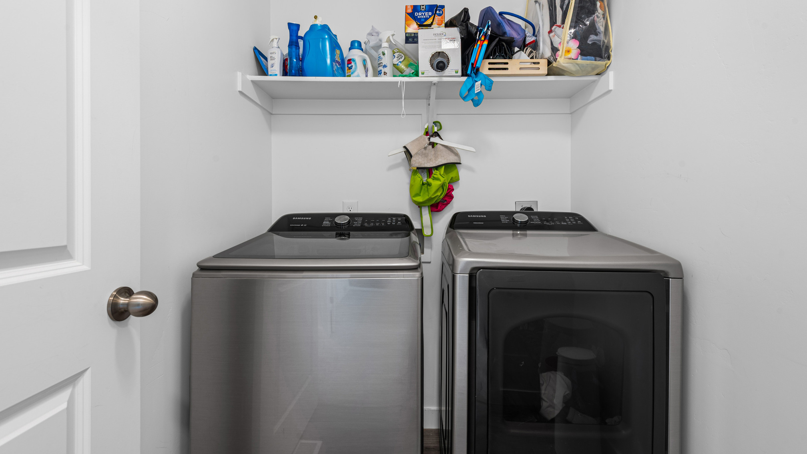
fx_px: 364
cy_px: 215
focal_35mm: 17
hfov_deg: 95.9
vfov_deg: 63.9
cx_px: 401
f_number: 9
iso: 100
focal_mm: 16
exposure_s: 3
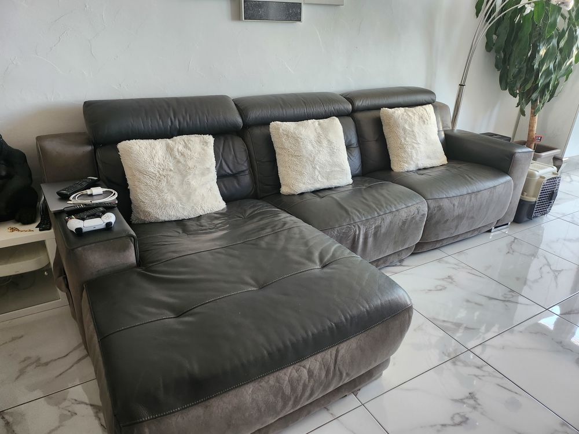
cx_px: 290
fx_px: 401
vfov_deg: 56.8
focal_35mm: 24
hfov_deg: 71.6
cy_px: 217
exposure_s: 1/100
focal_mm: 5
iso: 250
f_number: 1.8
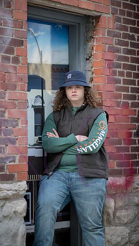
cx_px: 66
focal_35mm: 111
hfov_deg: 10.9
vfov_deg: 19.3
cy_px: 124
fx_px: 727
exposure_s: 1/320
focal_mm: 105
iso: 1250
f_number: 4
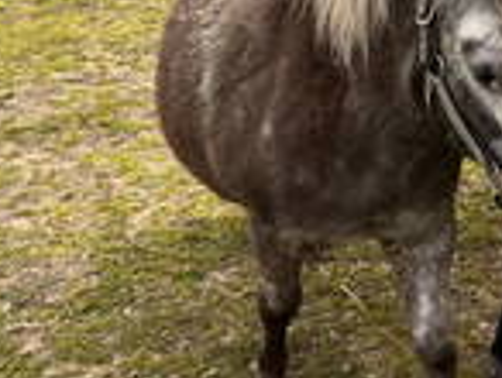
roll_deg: -0.4
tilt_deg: -12.7
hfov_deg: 25.7
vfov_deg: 19.6
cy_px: -65
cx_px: 523
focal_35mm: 71
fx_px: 1031
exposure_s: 1/3215
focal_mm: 5.1
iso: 50
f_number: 1.6
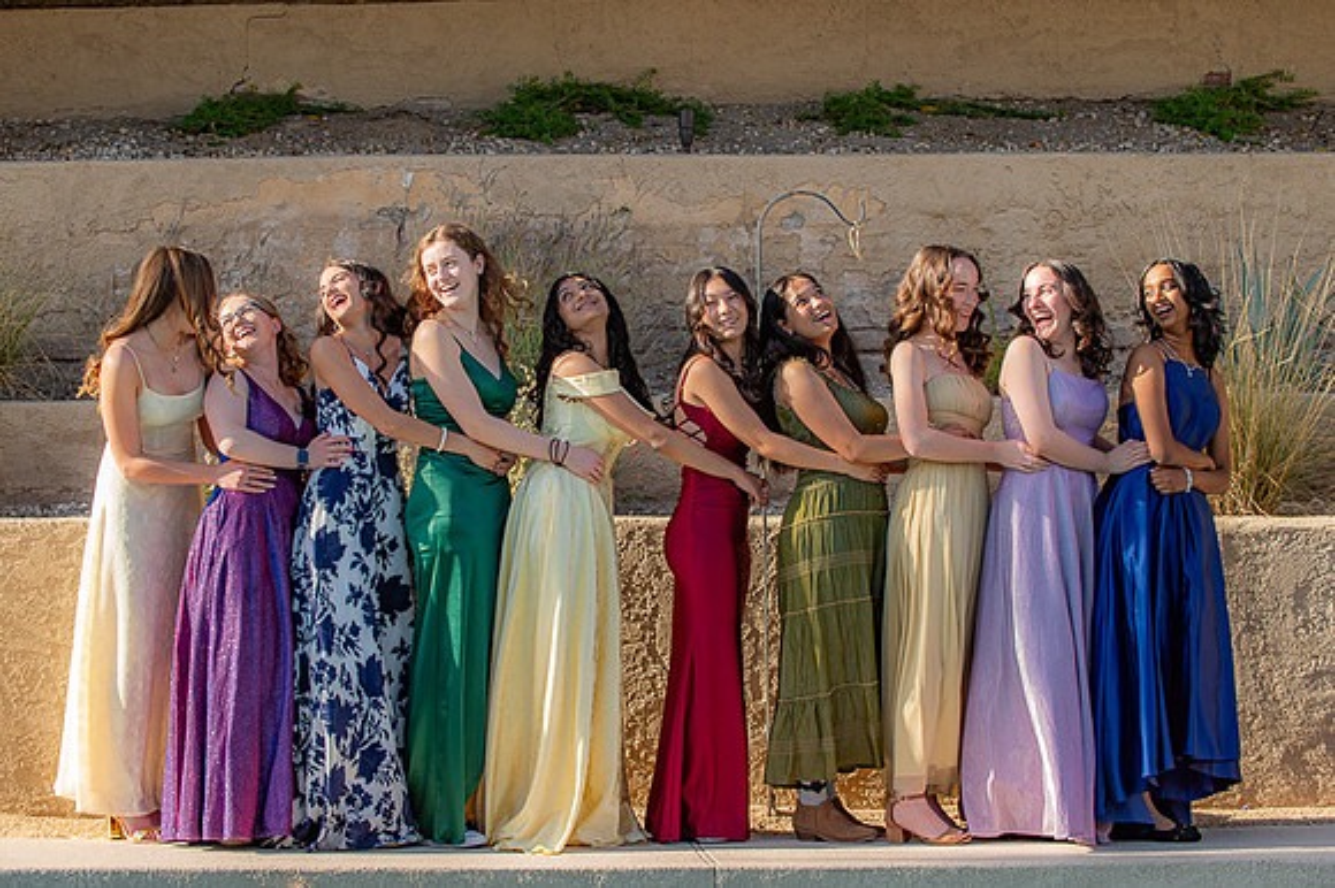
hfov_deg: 22.5
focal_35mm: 91
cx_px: 669
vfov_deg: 15.0
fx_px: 3363
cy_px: 397
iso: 100
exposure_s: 1/200
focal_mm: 82
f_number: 6.3
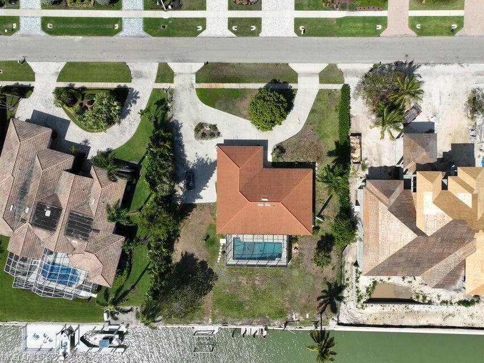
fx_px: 335
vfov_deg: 56.8
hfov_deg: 71.6
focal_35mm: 24
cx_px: 242
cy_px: 182
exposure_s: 1/2000
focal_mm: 12.29
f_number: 2.8
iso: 100
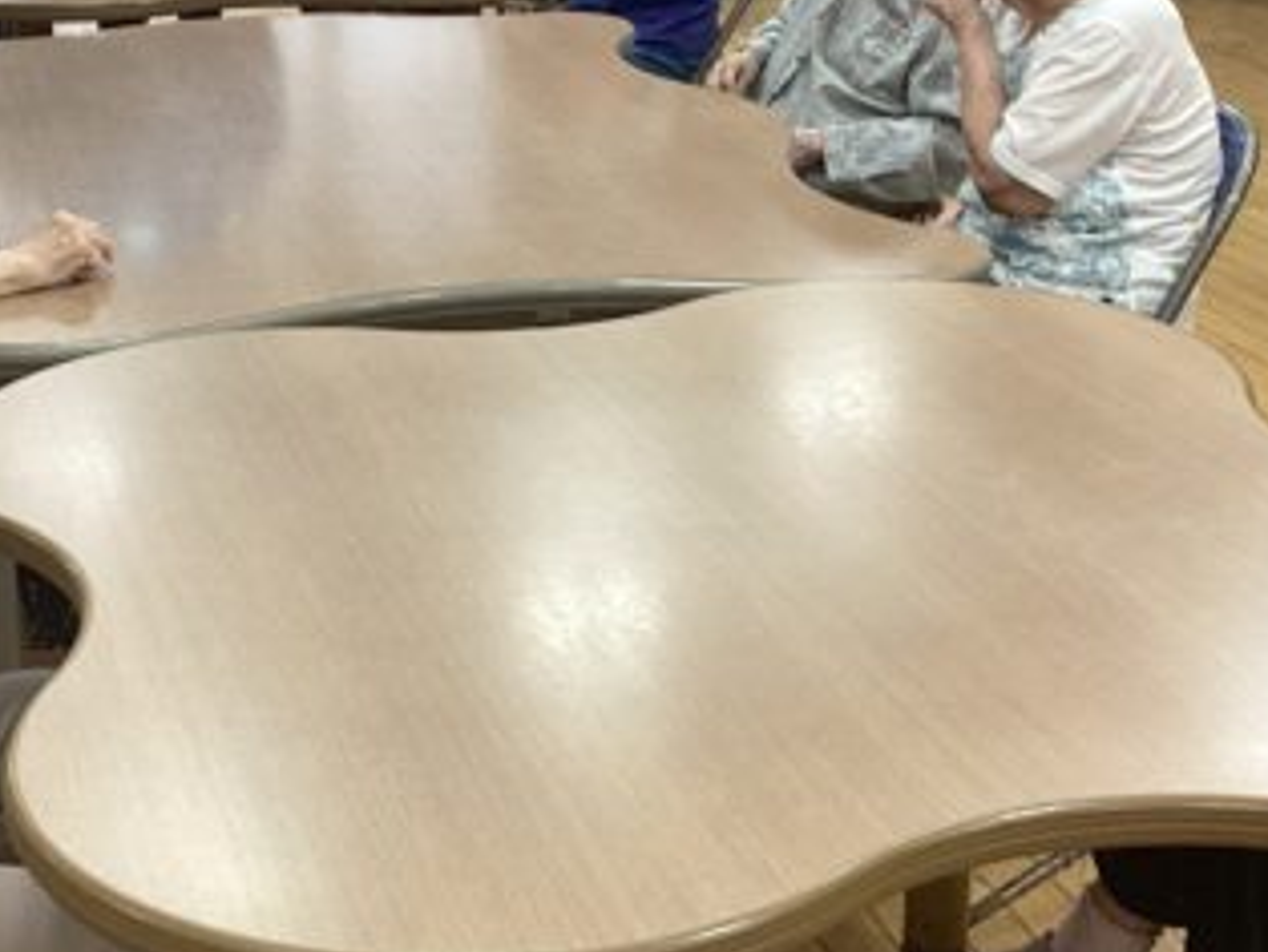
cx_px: 561
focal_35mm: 69
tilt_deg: -14.1
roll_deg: -0.7
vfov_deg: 21.2
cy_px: 240
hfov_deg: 28.1
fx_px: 2529
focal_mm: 3.3
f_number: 2.4
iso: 50
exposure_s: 1/50
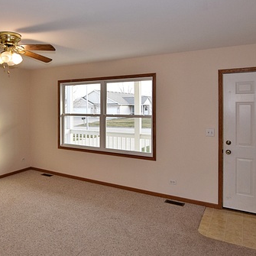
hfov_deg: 58.2
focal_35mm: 27
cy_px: 104
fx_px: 224
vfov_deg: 59.0
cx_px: 87
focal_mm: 11
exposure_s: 1/125
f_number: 5.6
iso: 400
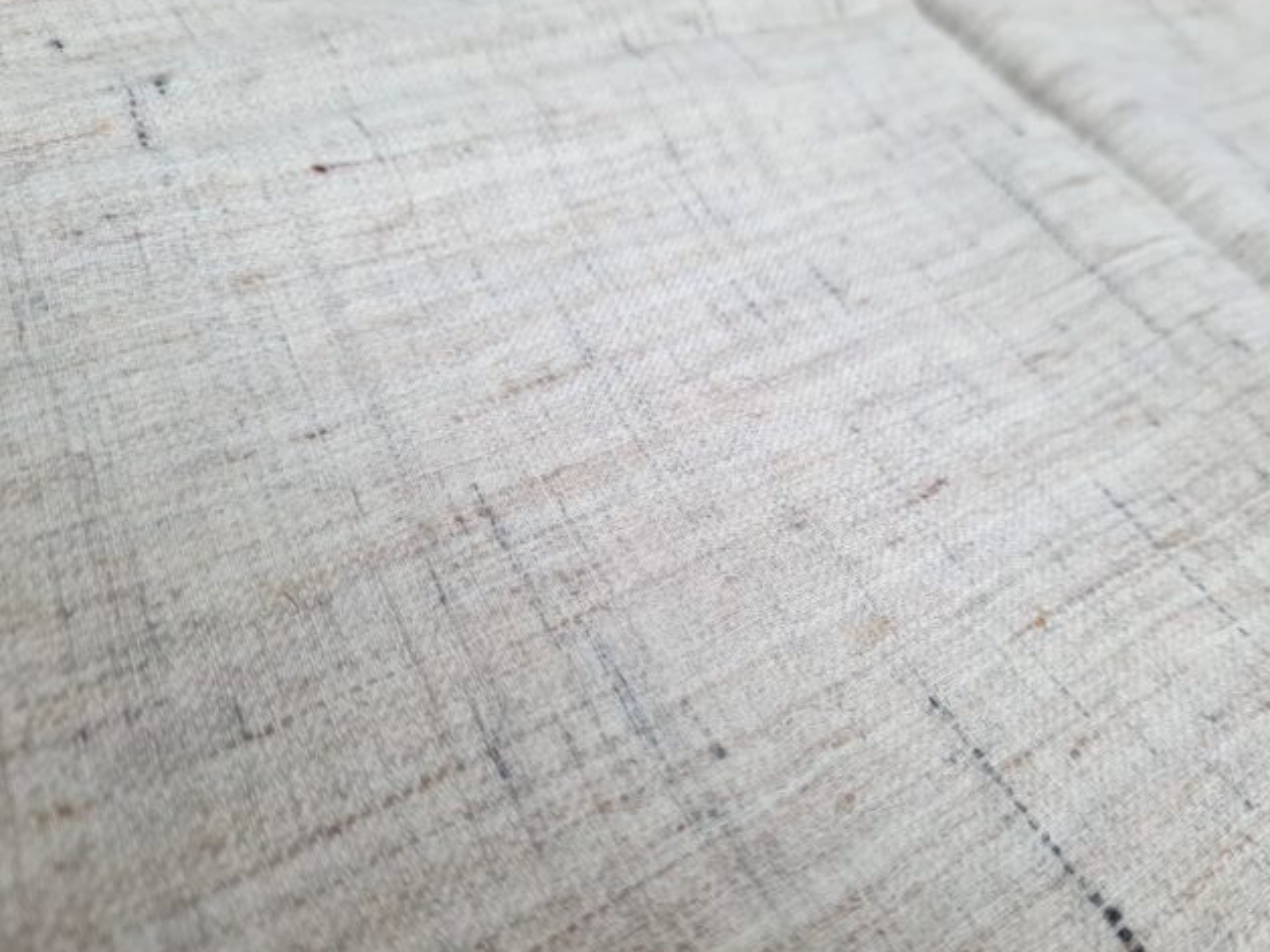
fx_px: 1064
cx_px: 675
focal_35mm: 29
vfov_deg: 48.2
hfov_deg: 61.6
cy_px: 470
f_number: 1.8
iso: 200
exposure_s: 1/120
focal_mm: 5.4
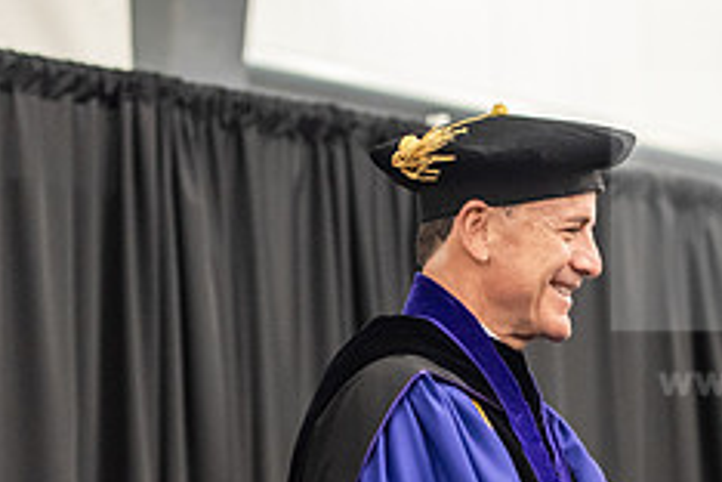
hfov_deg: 9.6
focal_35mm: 213
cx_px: 518
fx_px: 4271
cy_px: 446
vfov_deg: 6.4
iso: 3200
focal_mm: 86
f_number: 3.2
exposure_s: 1/200
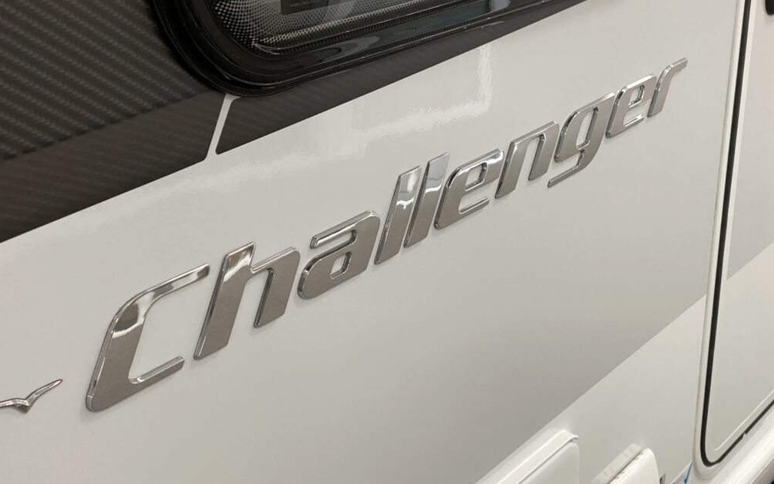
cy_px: 260
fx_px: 1181
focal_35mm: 56
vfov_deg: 23.1
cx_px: 382
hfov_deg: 36.3
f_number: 2
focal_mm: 6
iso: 200
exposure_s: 1/50
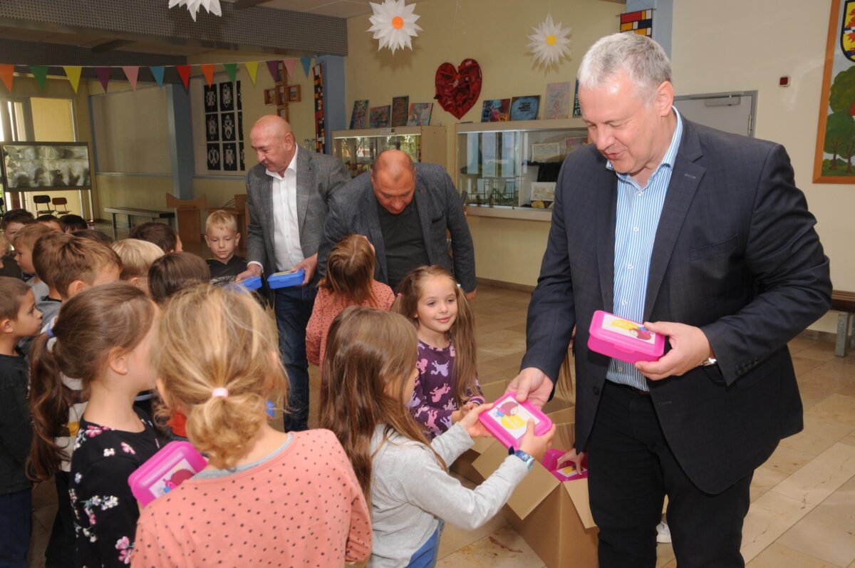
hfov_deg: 62.0
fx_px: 712
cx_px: 428
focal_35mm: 30
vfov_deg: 43.5
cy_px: 284
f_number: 6.3
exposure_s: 1/60
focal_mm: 20
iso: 500
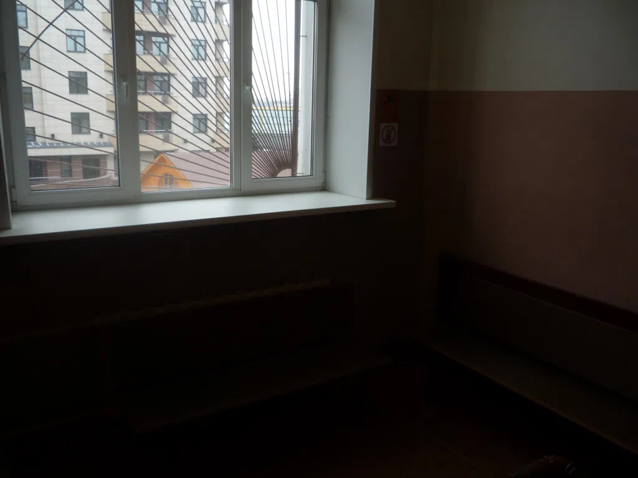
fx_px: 553
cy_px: 239
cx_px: 319
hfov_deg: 60.0
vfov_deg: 46.8
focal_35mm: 30
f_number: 3.3
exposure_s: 1/50
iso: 100
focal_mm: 5.2
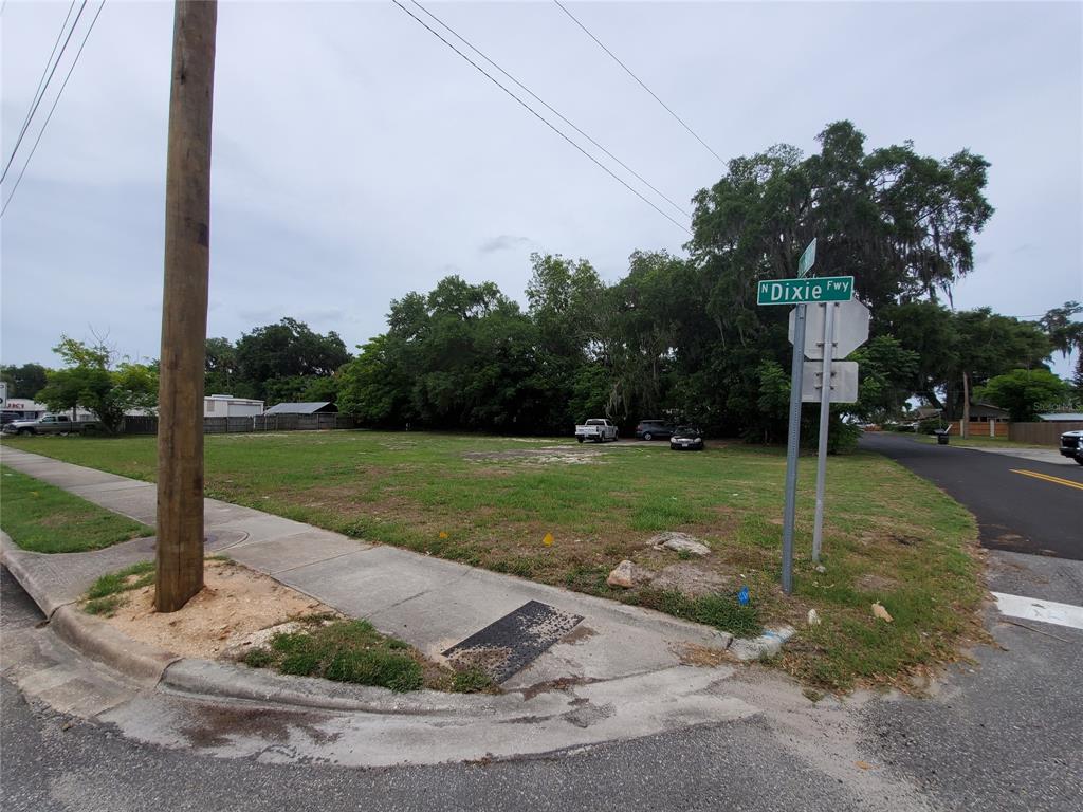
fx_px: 407
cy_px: 406
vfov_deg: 89.9
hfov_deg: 106.2
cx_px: 542
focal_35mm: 13
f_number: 2.2
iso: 50
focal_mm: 1.8
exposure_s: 1/1460
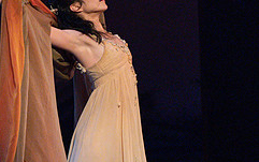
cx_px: 11
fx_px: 8681
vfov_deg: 1.1
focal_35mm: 1229
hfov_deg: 1.7
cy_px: 123
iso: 6400
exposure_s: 1/320
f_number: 6.3
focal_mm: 400
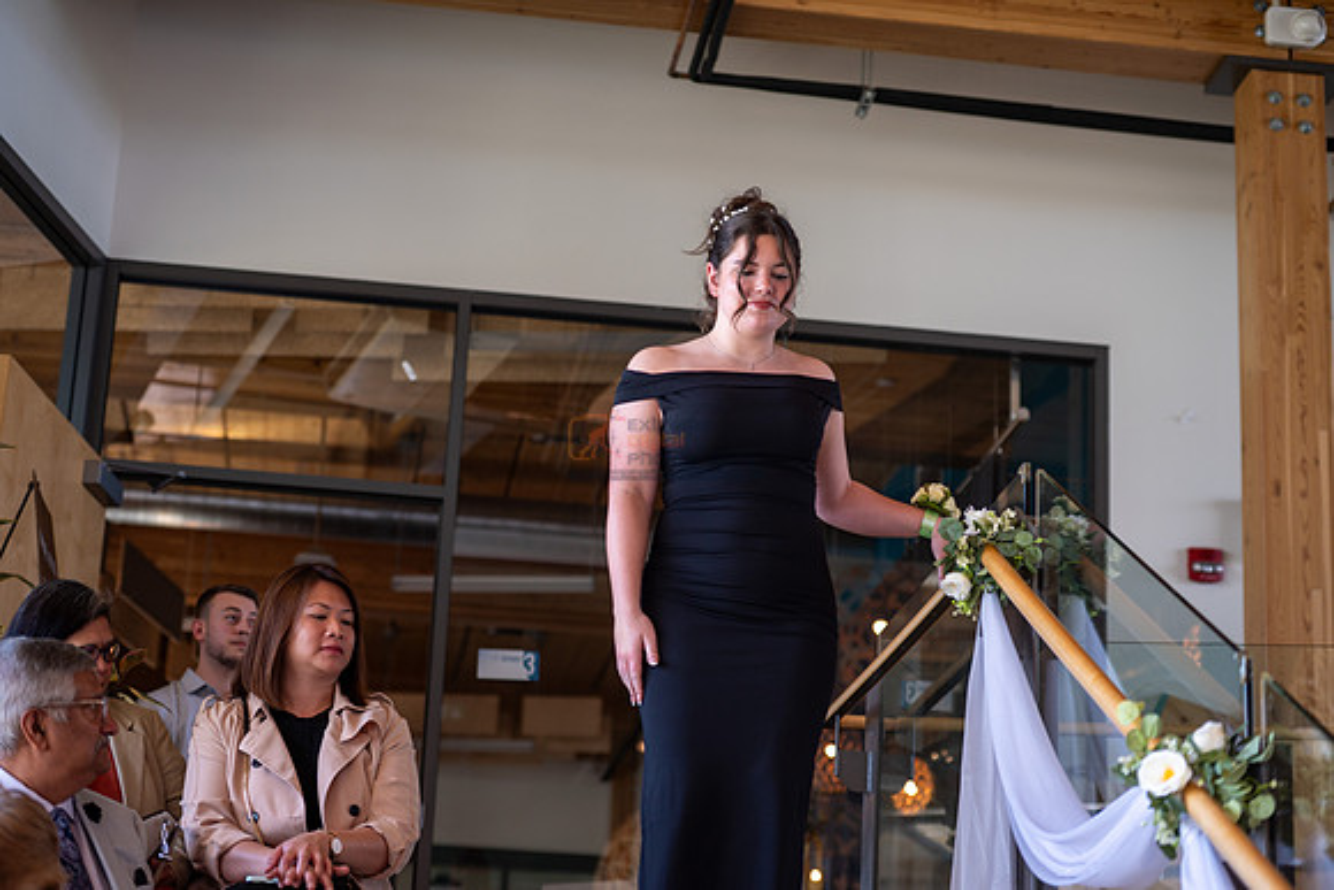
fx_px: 2594
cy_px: 445
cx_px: 667
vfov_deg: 19.5
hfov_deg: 28.8
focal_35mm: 70
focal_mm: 70
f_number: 3.2
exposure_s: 1/160
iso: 125
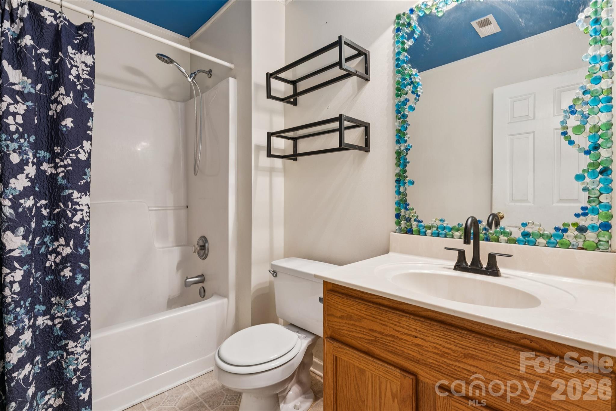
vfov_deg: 71.1
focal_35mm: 17
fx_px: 287
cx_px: 308
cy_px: 206
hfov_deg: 94.0
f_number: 13
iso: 200
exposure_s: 1.6
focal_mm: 16.8
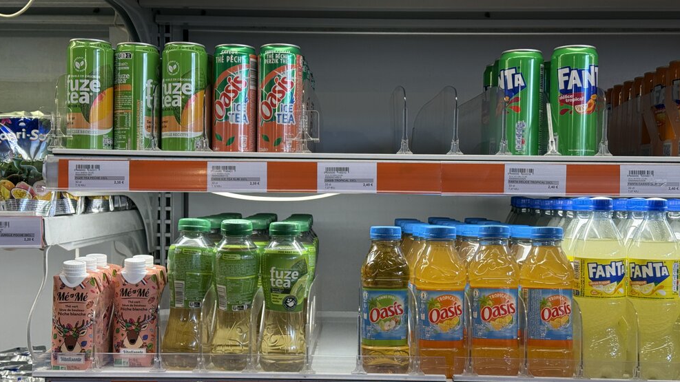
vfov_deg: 22.6
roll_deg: +0.0
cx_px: 338
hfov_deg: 39.2
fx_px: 956
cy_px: 225
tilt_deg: +1.0
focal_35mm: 53
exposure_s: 1/100
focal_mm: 6.76
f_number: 1.78
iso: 50
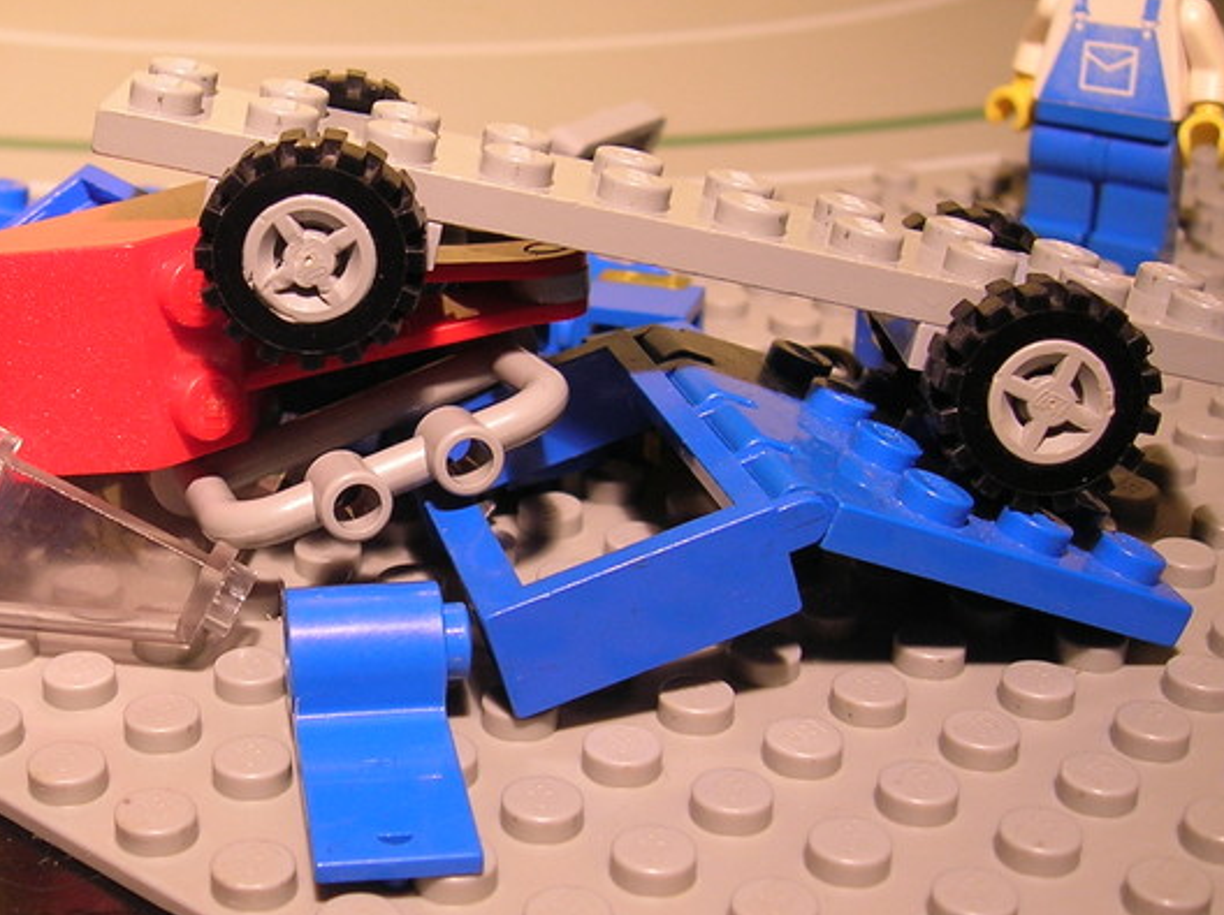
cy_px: 511
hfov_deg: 32.7
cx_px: 320
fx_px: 2049
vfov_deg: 25.2
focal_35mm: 58
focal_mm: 5.7
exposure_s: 1/9.3
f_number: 2.9
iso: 50
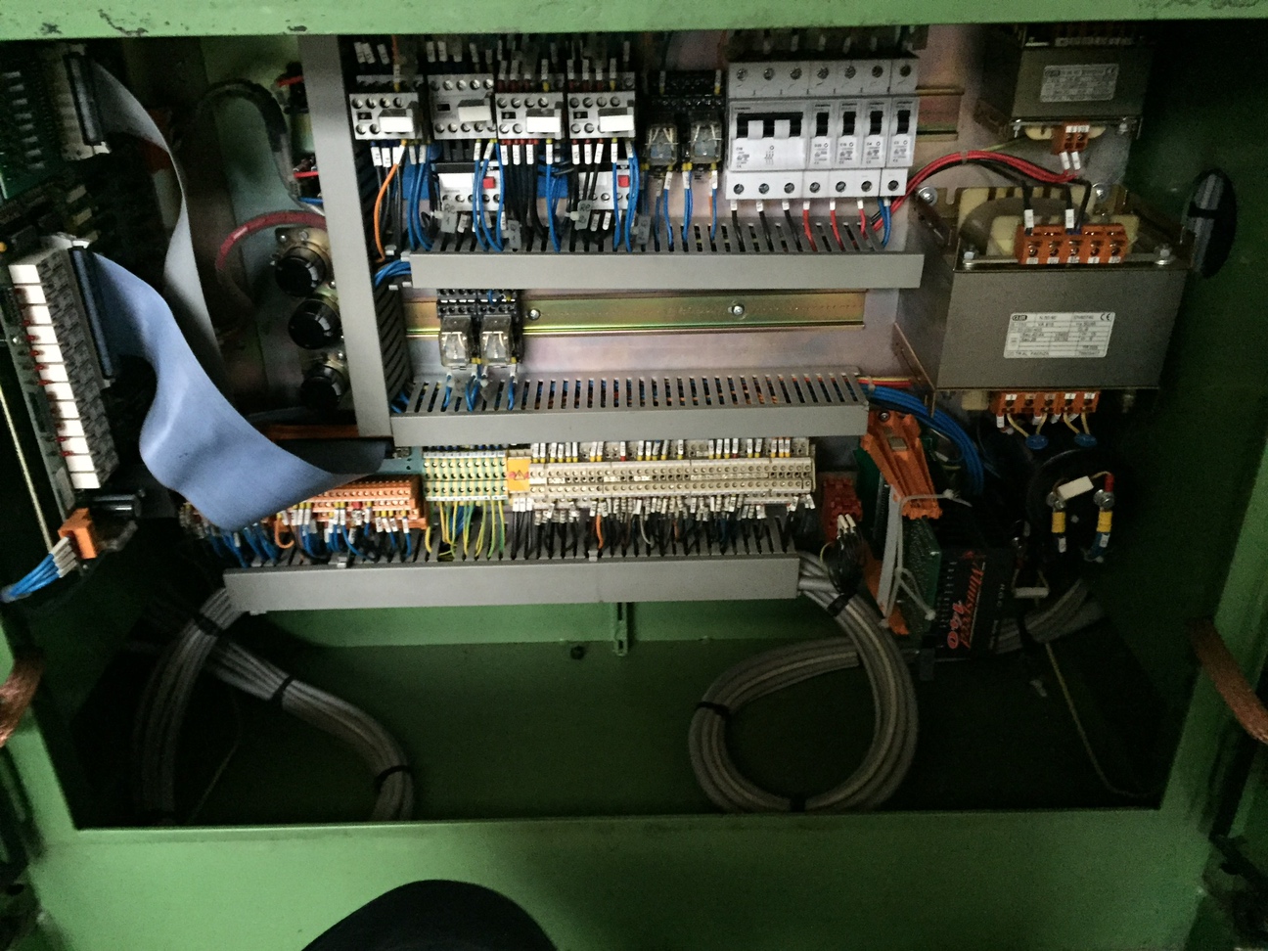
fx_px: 1062
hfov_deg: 61.7
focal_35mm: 29
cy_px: 476
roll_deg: +0.3
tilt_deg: -27.9
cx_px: 634
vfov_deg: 48.2
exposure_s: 1/15
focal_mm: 4.15
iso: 320
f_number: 2.2
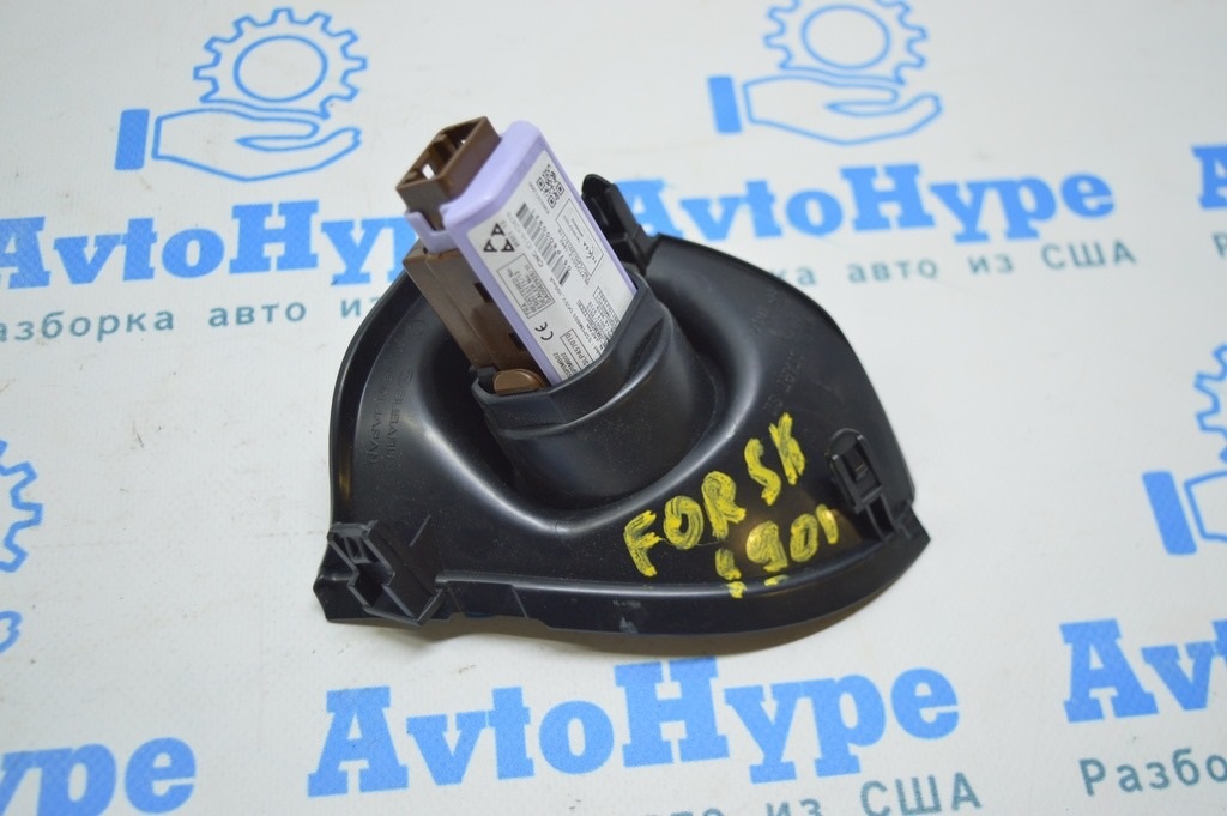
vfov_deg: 33.0
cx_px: 614
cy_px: 408
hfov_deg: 48.0
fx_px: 1379
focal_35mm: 40
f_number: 4
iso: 400
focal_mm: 27
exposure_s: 1/50
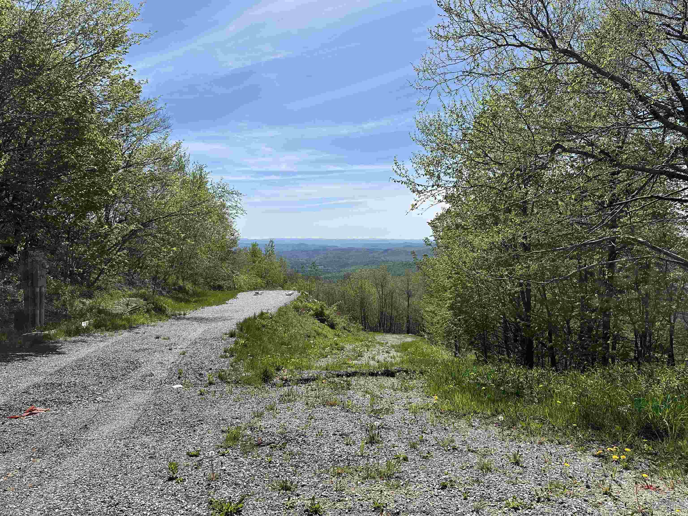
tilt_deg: -2.8
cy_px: 258
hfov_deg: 71.6
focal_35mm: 24
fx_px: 477
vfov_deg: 56.8
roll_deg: +0.2
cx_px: 344
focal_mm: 6.86
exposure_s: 1/7042
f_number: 1.78
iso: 80
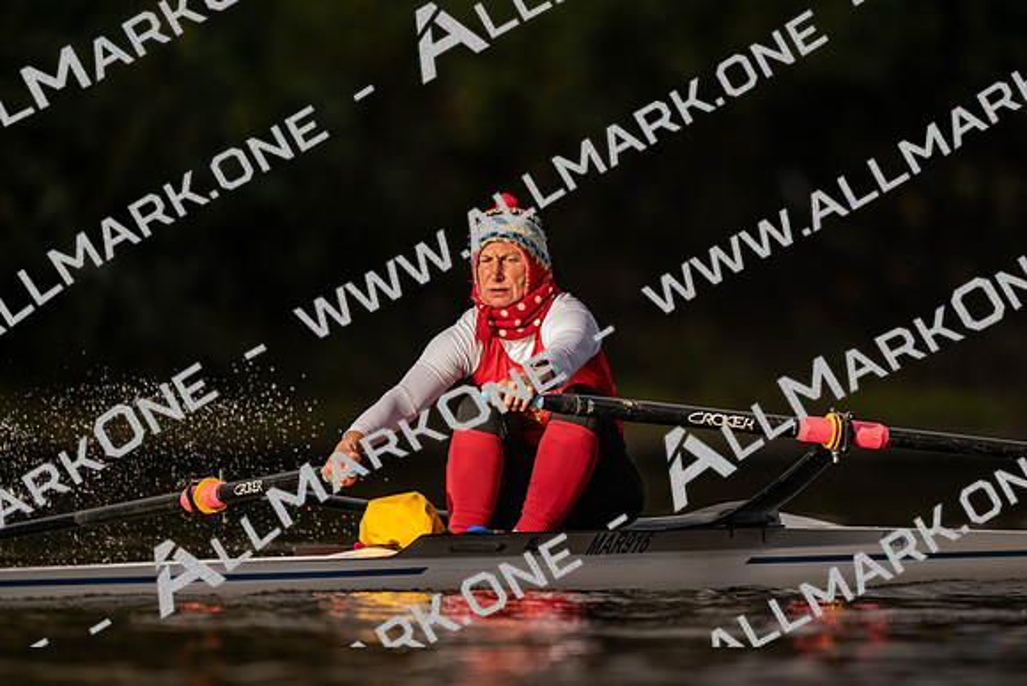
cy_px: 343
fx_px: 17120
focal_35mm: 600
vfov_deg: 2.3
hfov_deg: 3.4
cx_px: 514
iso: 320
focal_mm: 600
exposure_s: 1/2500
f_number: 4
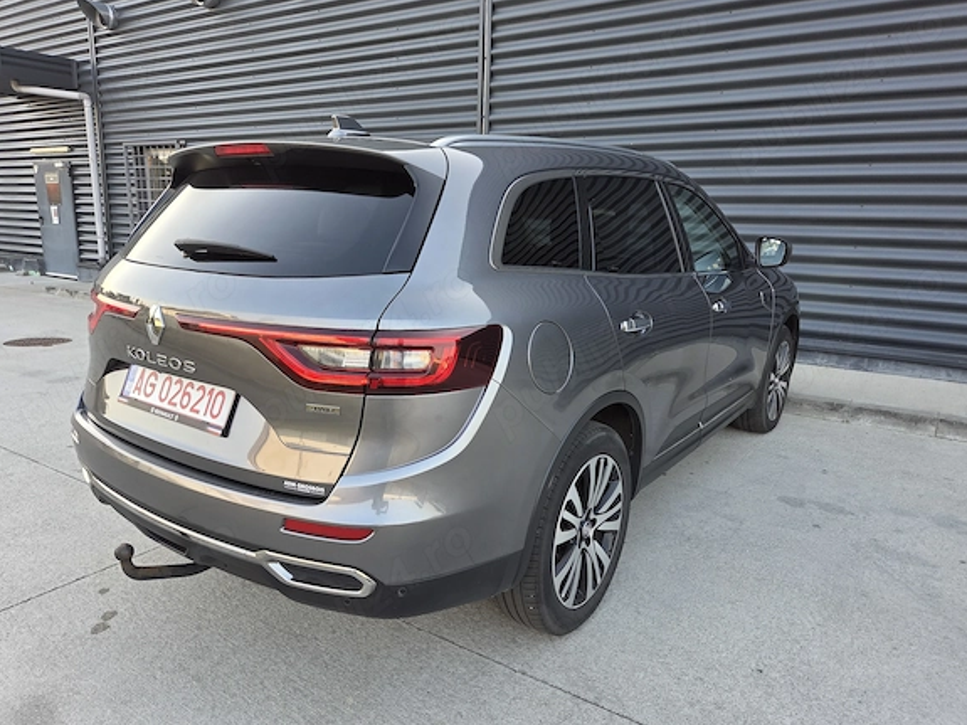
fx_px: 670
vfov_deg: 56.8
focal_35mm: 24
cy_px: 367
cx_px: 481
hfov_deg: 71.6
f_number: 1.8
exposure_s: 1/180
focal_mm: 5.4
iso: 64
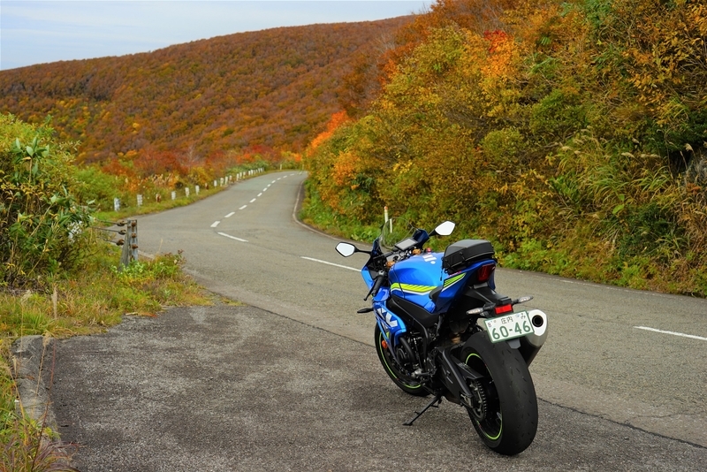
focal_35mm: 50
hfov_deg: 39.6
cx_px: 354
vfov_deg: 27.0
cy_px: 236
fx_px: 982
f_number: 5.6
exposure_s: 1/80
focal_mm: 50
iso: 100
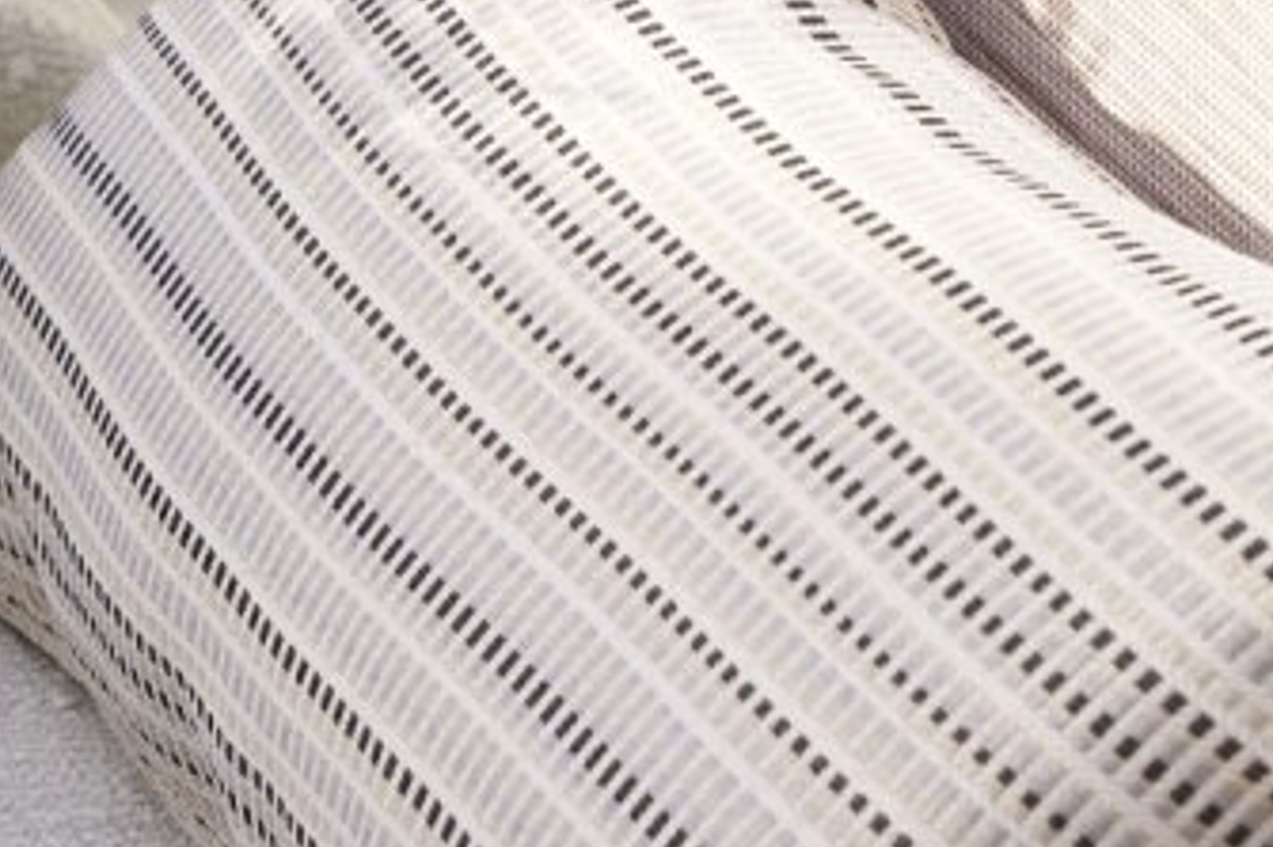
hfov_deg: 8.4
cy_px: 146
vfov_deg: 5.7
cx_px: -593
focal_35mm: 239
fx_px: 8447
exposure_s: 1/320
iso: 250
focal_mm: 50
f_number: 5.6
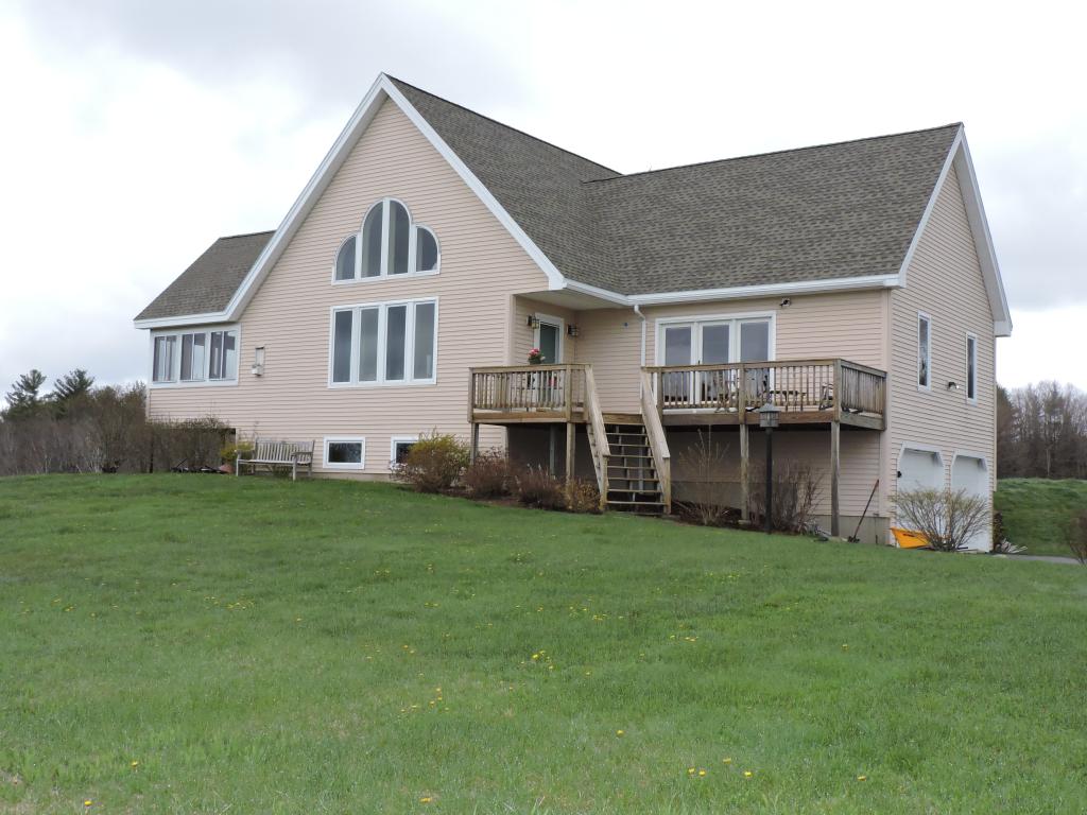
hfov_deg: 46.8
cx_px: 544
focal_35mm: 40
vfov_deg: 36.0
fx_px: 1256
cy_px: 408
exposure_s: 1/1600
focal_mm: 7.1
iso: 450
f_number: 3.3
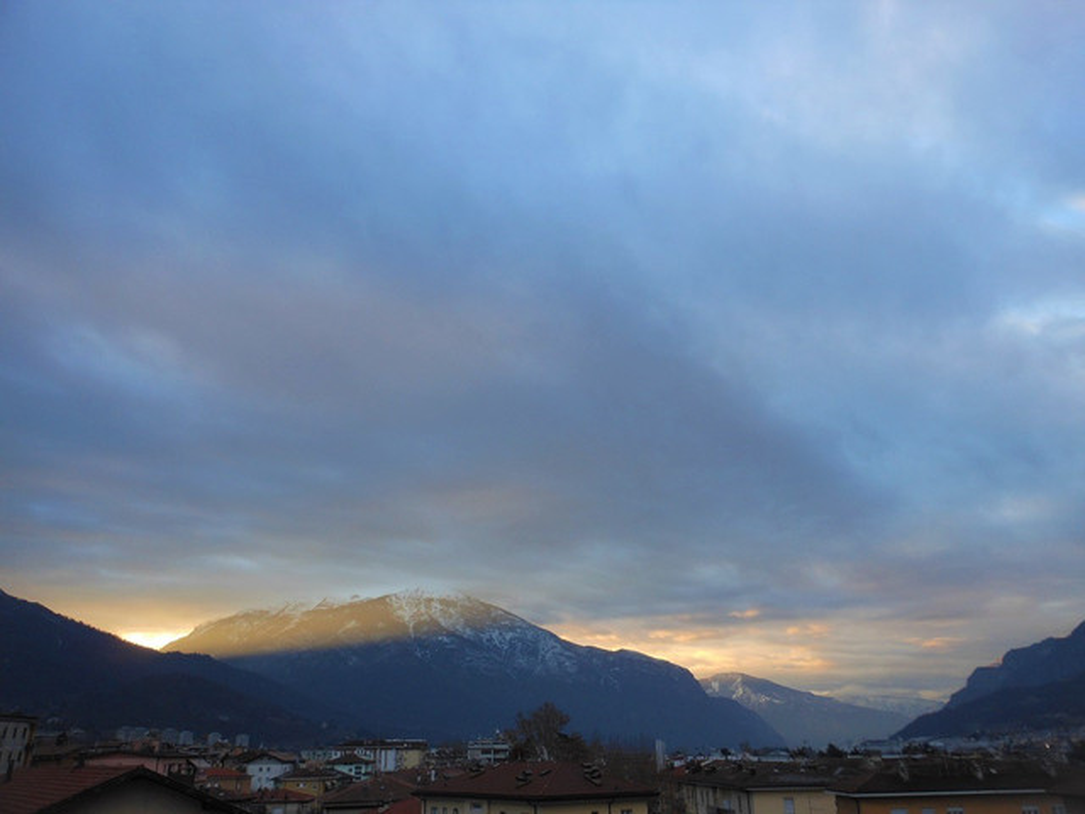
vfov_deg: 49.7
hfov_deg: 63.4
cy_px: 407
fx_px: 878
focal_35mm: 28
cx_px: 542
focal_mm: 5
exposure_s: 1/80
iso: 80
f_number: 3.7
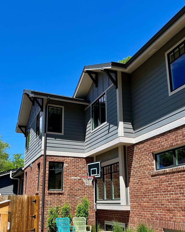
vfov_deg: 49.9
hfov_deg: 41.1
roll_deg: -0.6
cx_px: 79
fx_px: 246
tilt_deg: +14.9
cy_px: 142
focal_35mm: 36
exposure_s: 1/2841
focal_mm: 5.7
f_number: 1.5
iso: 50
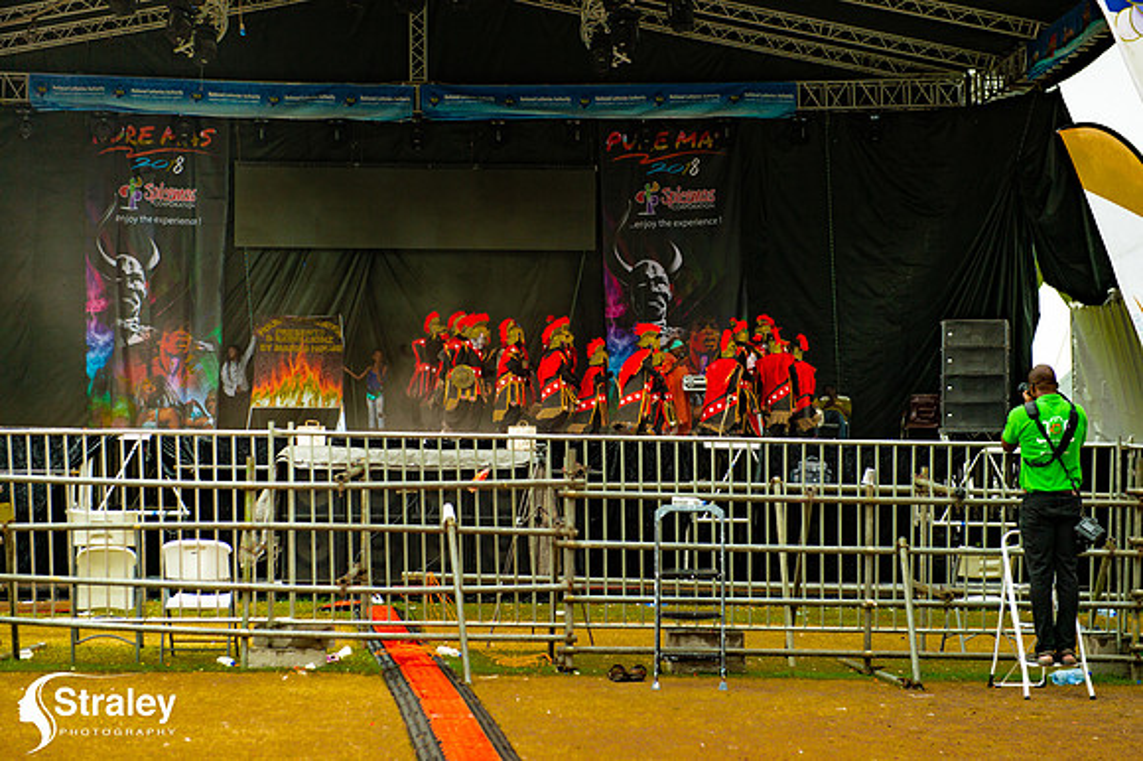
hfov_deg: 28.9
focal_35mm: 70
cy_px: 380
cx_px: 572
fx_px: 2221
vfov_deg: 19.4
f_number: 5
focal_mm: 70
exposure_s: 1/250
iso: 125
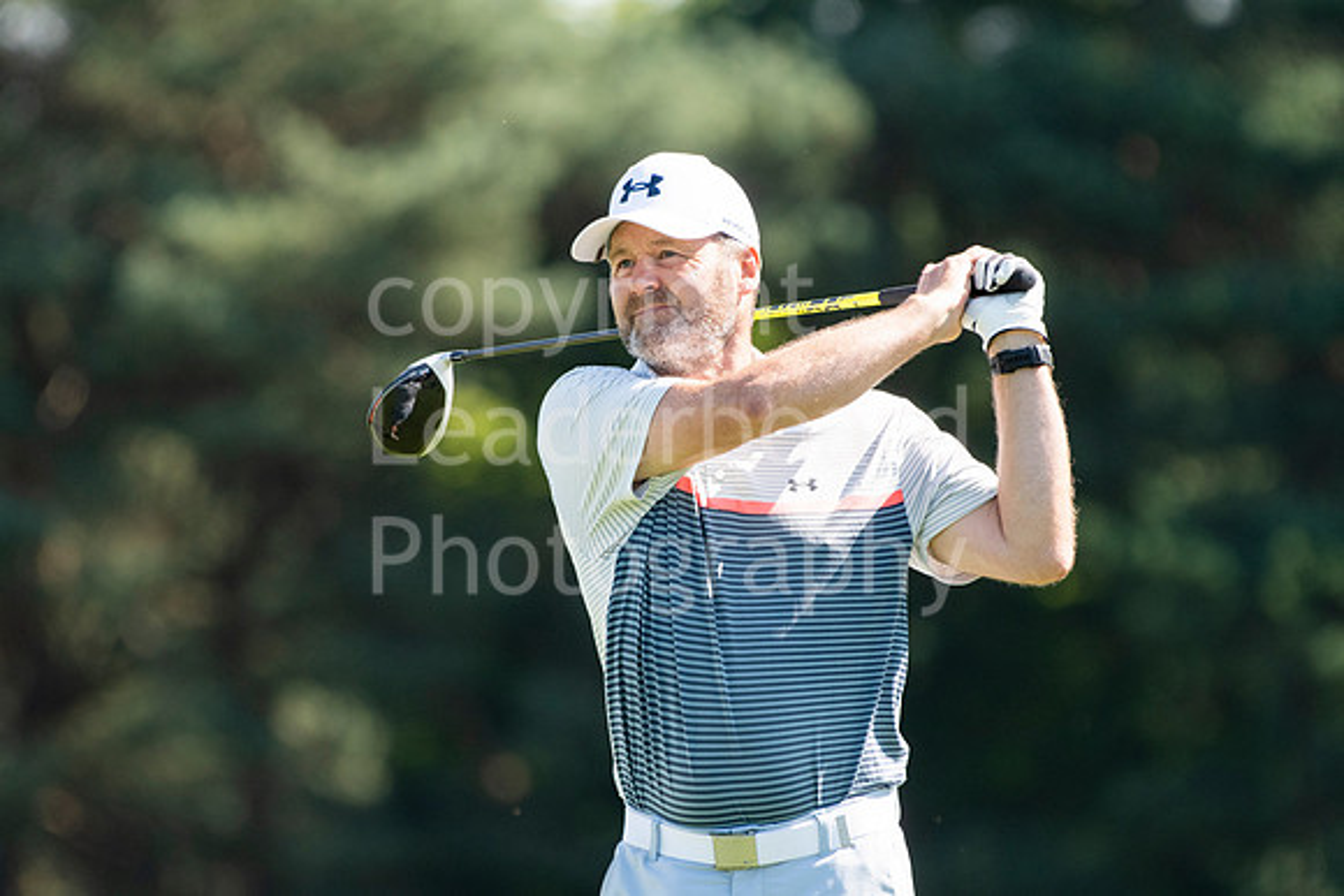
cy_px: 448
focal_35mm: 630
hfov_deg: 3.3
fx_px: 23524
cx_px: 672
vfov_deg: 2.2
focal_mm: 420
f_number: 5.6
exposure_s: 1/1600
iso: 1000
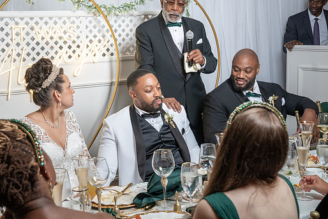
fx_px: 529
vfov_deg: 23.3
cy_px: 70
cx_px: 110
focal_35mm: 58
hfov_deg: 34.2
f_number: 5.6
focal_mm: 41
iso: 1000
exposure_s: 1/200
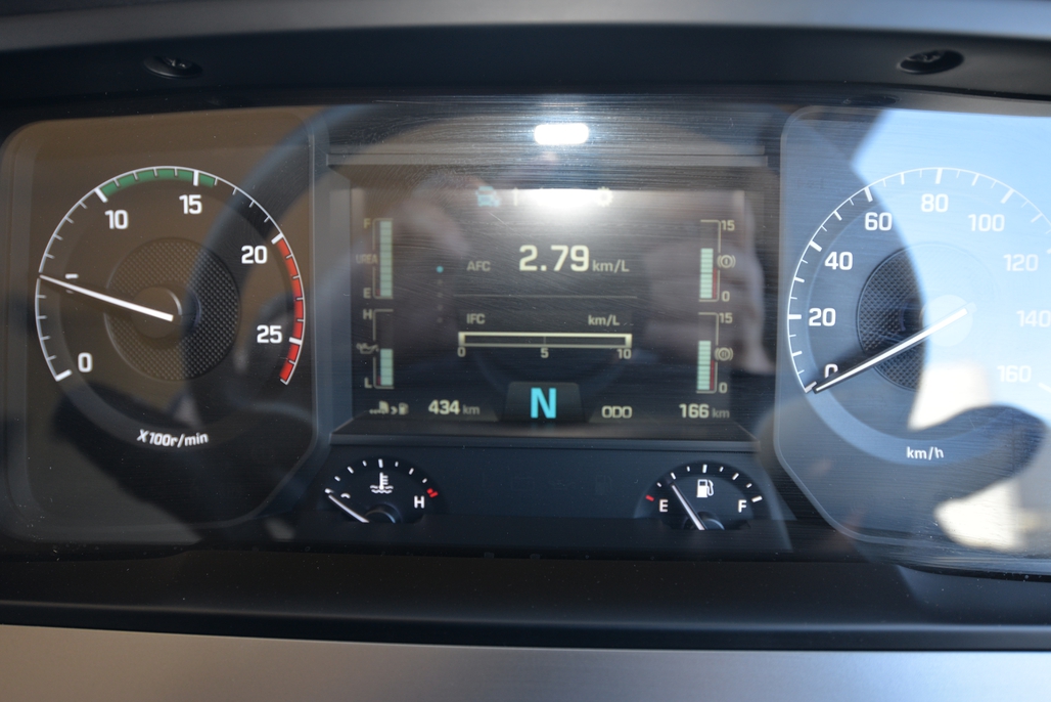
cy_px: 351
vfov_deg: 53.2
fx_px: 701
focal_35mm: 24
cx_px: 526
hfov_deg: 73.7
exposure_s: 1/60
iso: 500
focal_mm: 24
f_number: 4
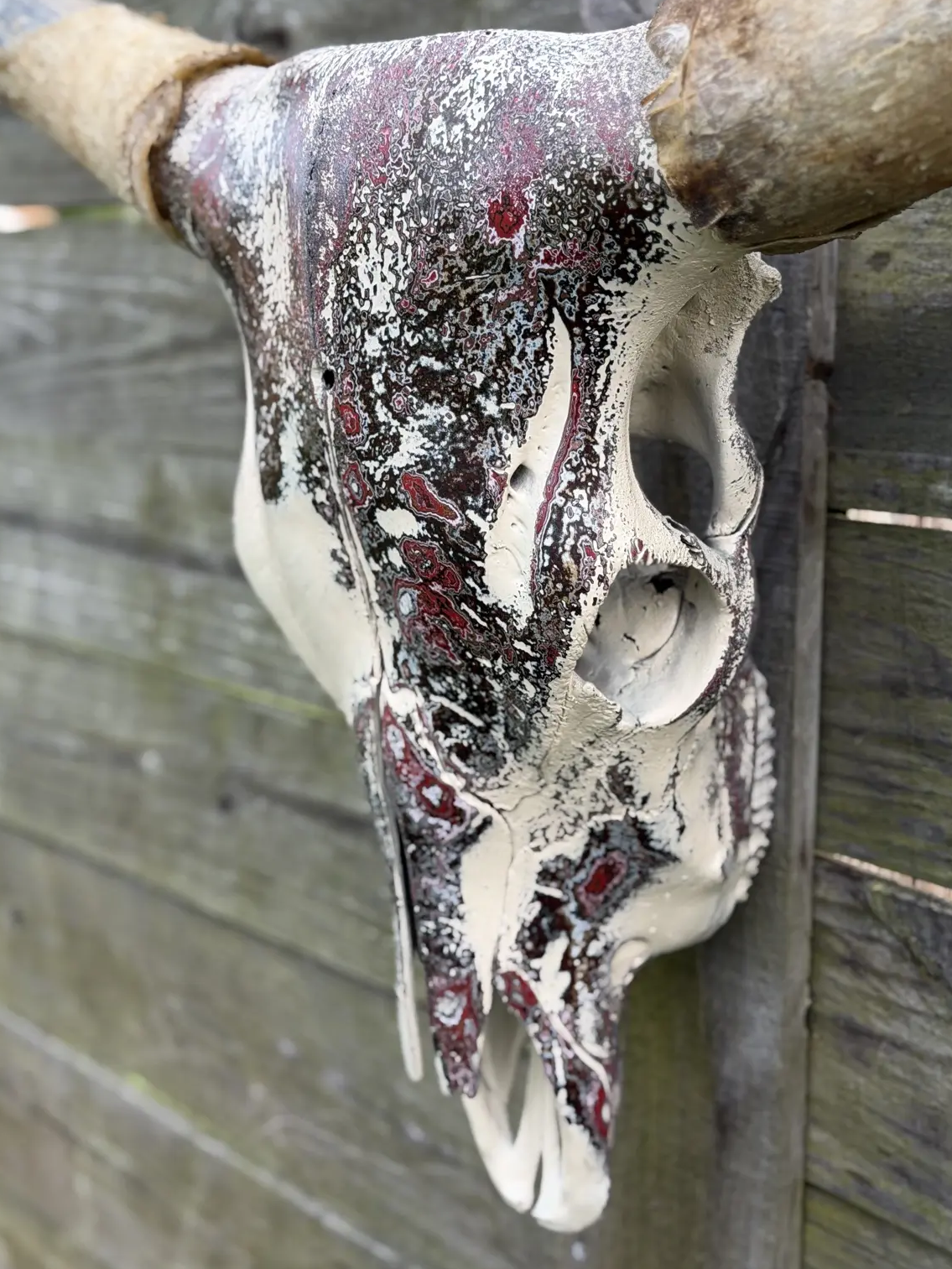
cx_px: 455
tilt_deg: -10.4
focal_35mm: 51
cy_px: 643
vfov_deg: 37.5
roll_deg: -1.0
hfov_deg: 28.6
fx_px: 1870
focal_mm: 6.76
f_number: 1.78
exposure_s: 1/641
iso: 64
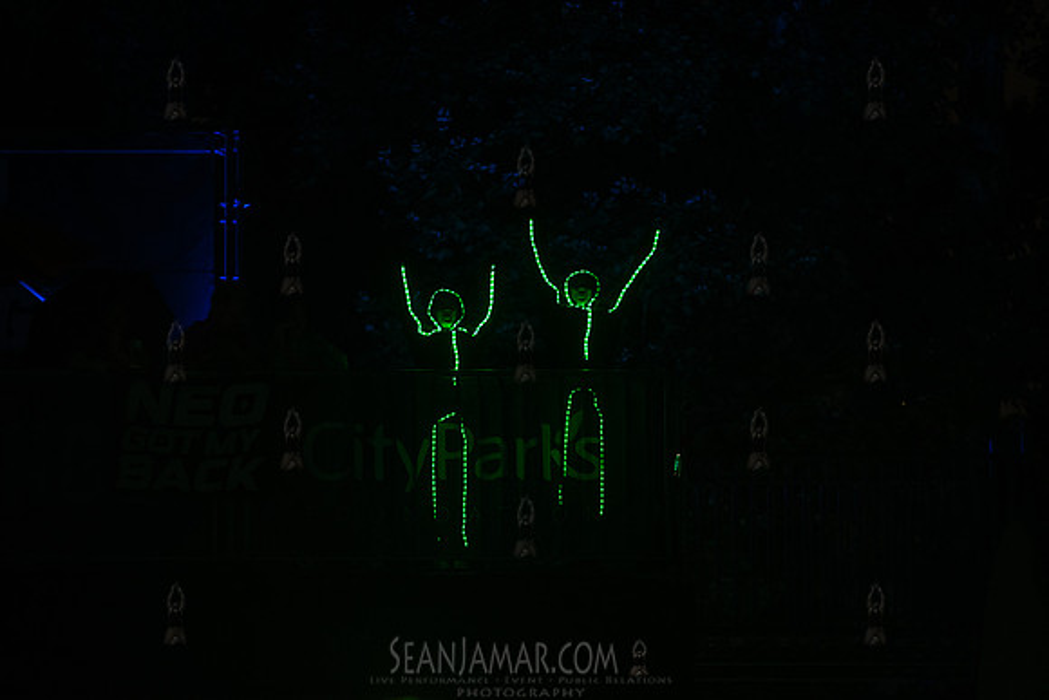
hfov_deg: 12.1
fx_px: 4963
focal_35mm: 170
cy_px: 350
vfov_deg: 8.1
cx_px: 524
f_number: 2.8
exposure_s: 1/200
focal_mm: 170
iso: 4000
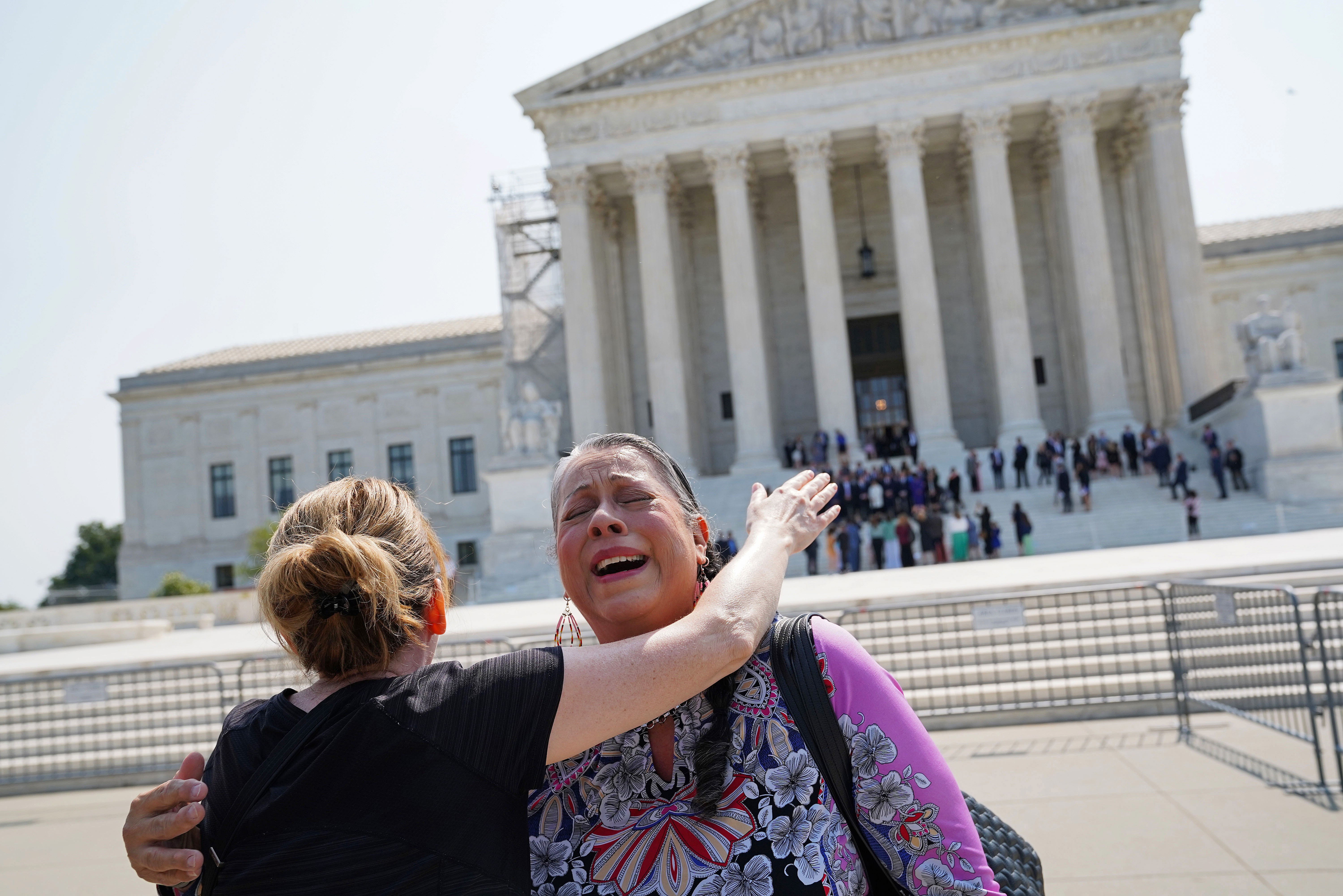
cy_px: 448
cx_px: 672
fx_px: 1268
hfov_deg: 55.8
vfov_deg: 38.9
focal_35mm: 34
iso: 250
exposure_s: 1/1250
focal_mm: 34
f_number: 5
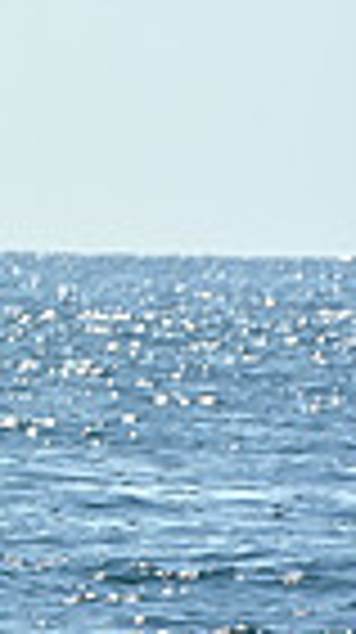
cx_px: -928
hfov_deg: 1.5
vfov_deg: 2.6
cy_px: -25
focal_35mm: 817
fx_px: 13752
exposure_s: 1/1000
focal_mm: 190
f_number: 9
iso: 320
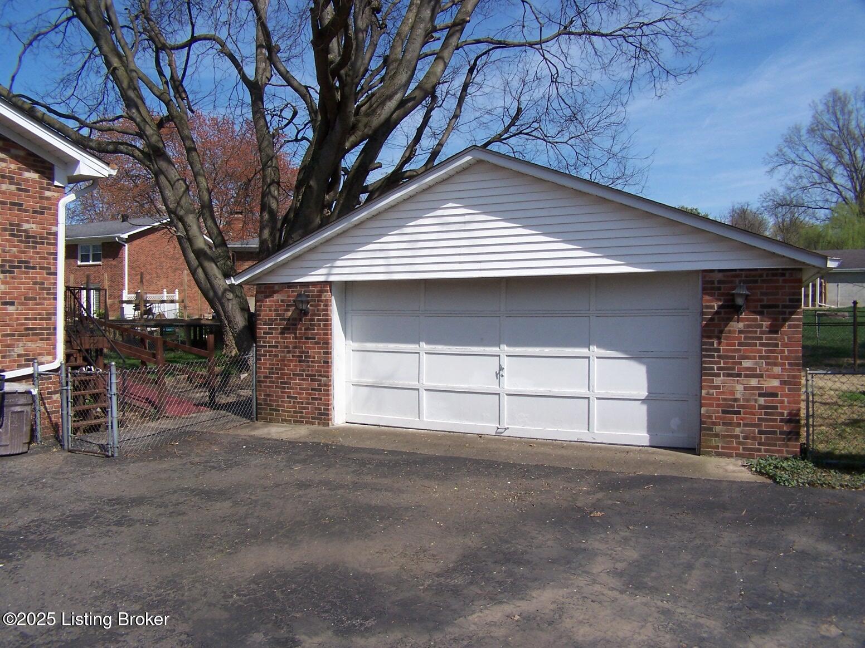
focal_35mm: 38
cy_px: 324
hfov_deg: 49.0
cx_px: 432
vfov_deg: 37.7
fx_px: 950
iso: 80
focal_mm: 6.3
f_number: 4
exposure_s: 1/750
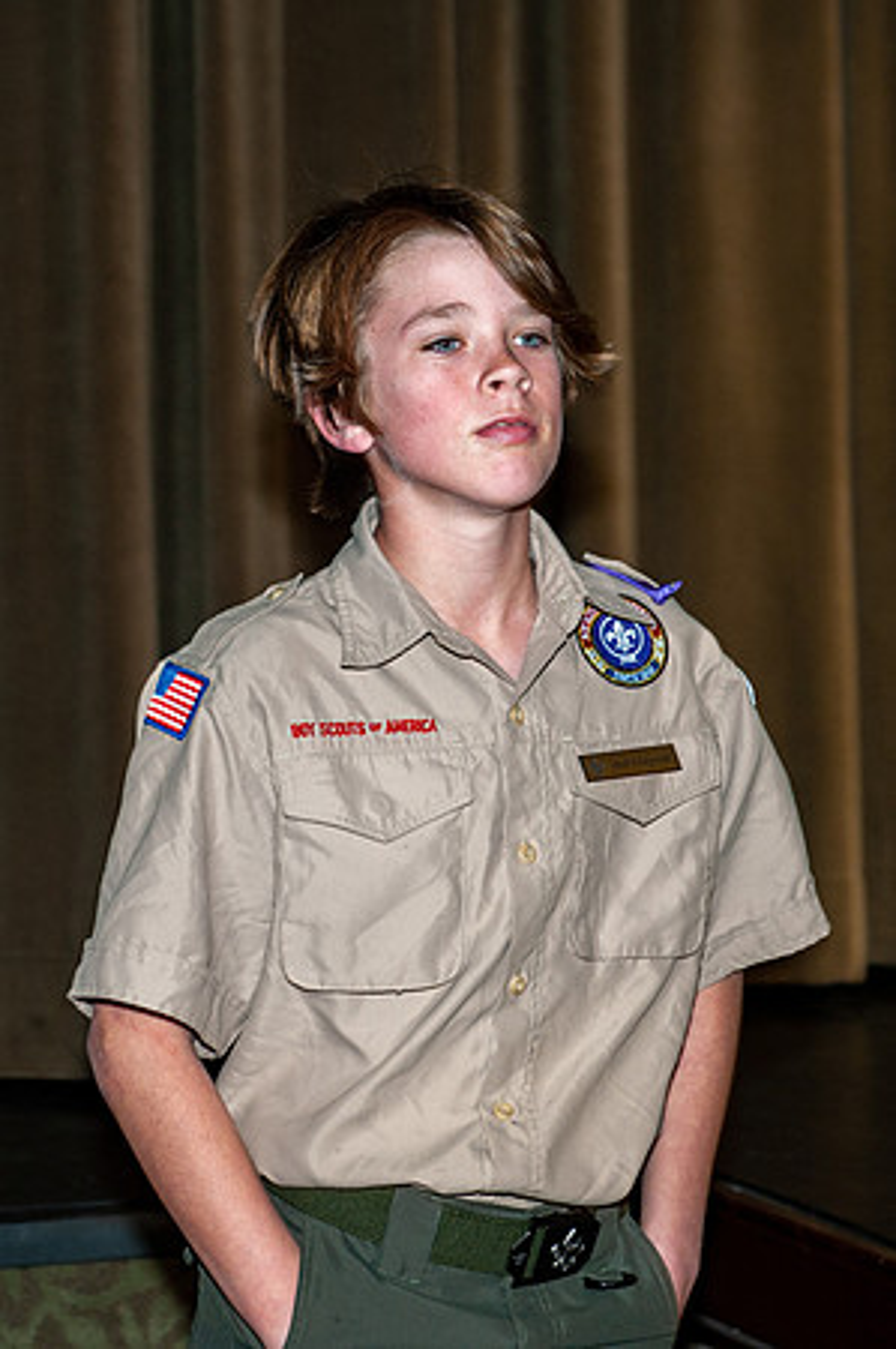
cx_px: 380
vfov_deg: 17.3
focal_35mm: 119
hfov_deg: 11.5
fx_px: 4439
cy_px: 588
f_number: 5.6
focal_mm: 70
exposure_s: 1/60
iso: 400
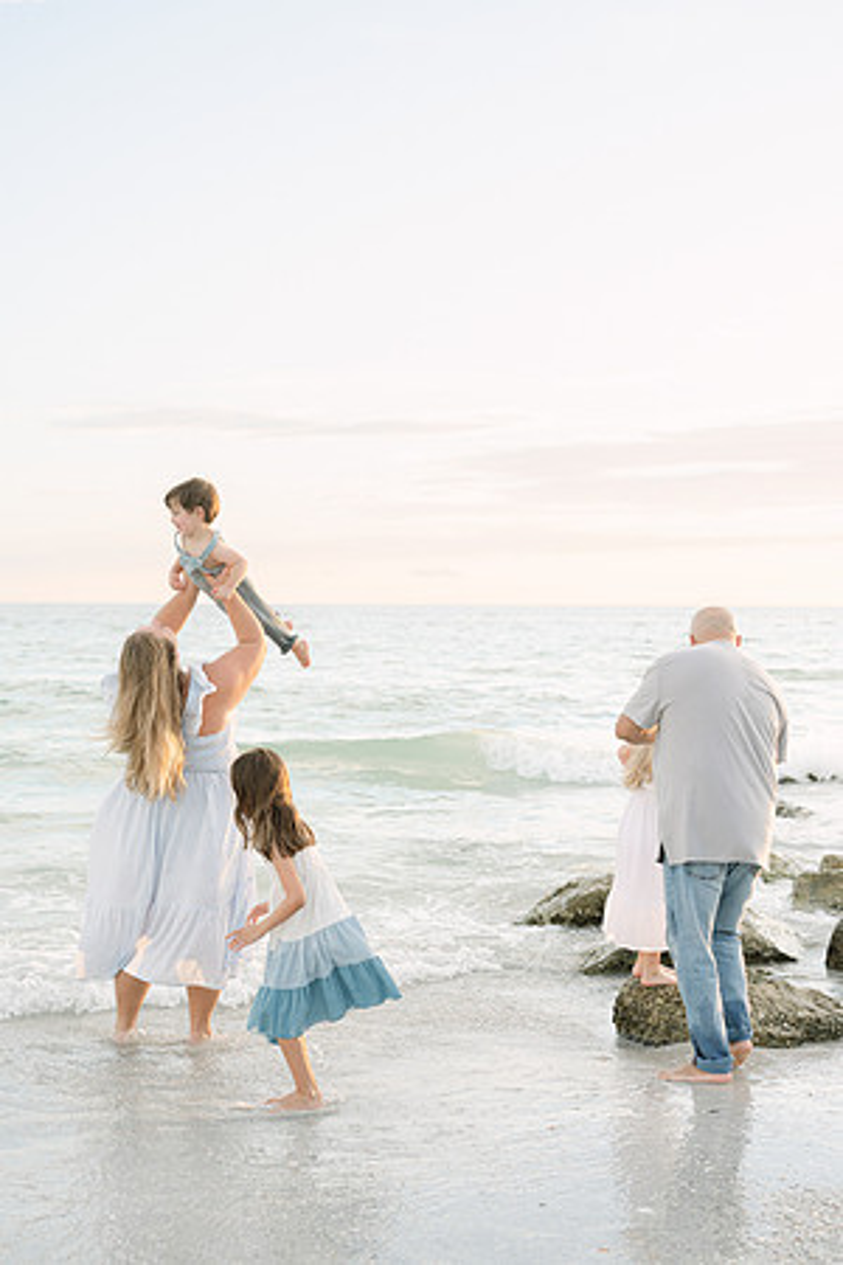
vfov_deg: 39.6
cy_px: 632
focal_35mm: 50
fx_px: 1756
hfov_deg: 27.0
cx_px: 422
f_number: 3.2
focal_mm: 50
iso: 320
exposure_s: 1/400
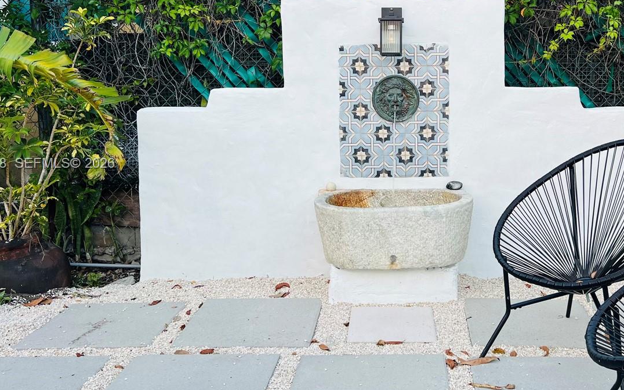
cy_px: 164
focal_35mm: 41
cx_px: 398
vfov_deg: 31.2
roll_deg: +0.1
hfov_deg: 47.7
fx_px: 697
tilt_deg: -6.9
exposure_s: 1/121
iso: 40
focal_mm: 5.7
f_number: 1.5
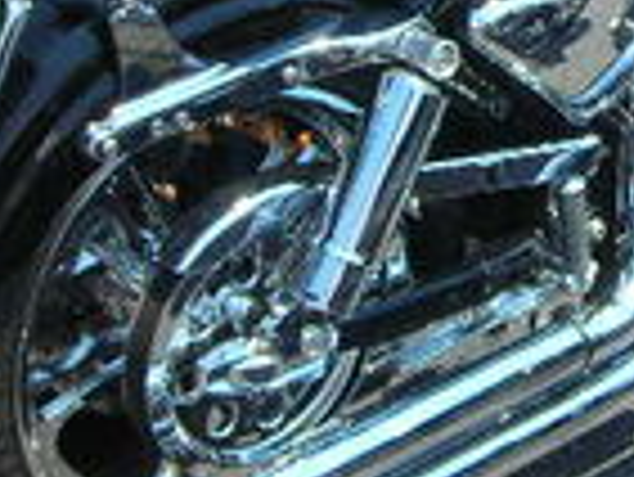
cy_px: 14
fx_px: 1980
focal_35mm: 108
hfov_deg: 18.0
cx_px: 535
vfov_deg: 13.6
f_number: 3.2
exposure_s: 1/360
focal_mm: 6.3
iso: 50
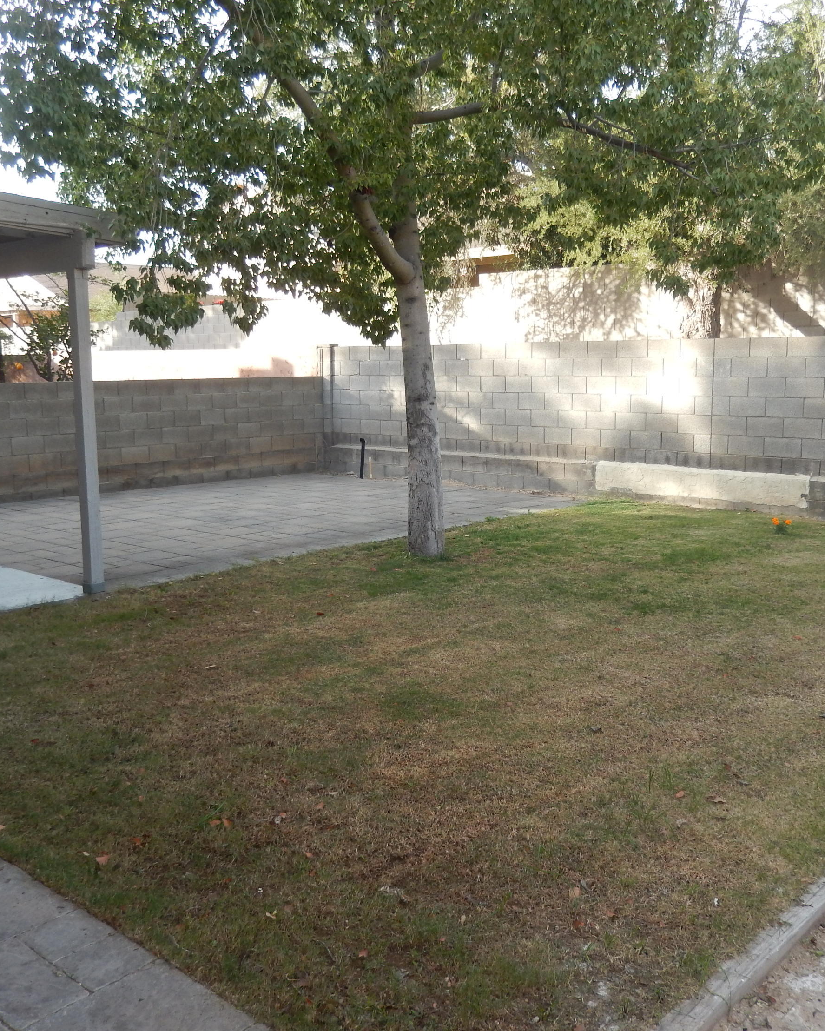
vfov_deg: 54.2
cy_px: 511
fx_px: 1007
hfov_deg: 44.5
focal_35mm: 33
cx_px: 433
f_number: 3.4
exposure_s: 1/200
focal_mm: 4.5
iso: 125
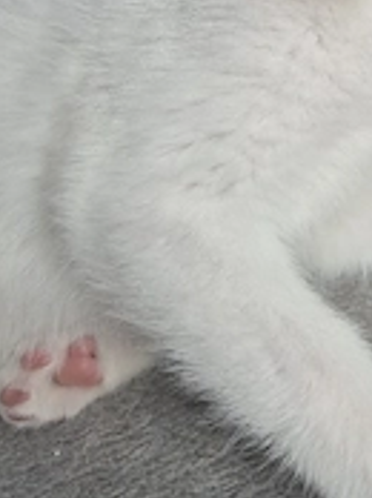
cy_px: 97
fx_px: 761
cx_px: 217
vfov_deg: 35.0
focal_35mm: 53
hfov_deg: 27.4
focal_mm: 5.4
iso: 40
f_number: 1.8
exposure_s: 1/182
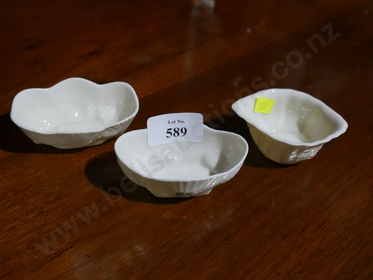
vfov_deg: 34.4
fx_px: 453
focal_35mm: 42
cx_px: 186
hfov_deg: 44.8
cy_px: 140
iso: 400
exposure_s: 1/60
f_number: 5
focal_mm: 21
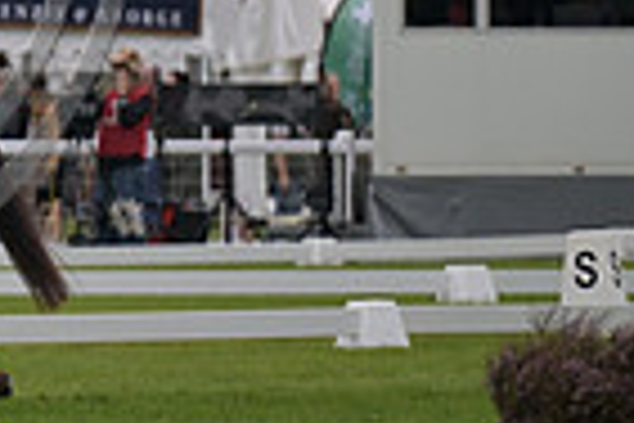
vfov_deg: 1.7
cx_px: -373
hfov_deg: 2.5
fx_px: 14440
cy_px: -191
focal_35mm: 820
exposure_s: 1/1250
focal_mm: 200
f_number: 3.2
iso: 360
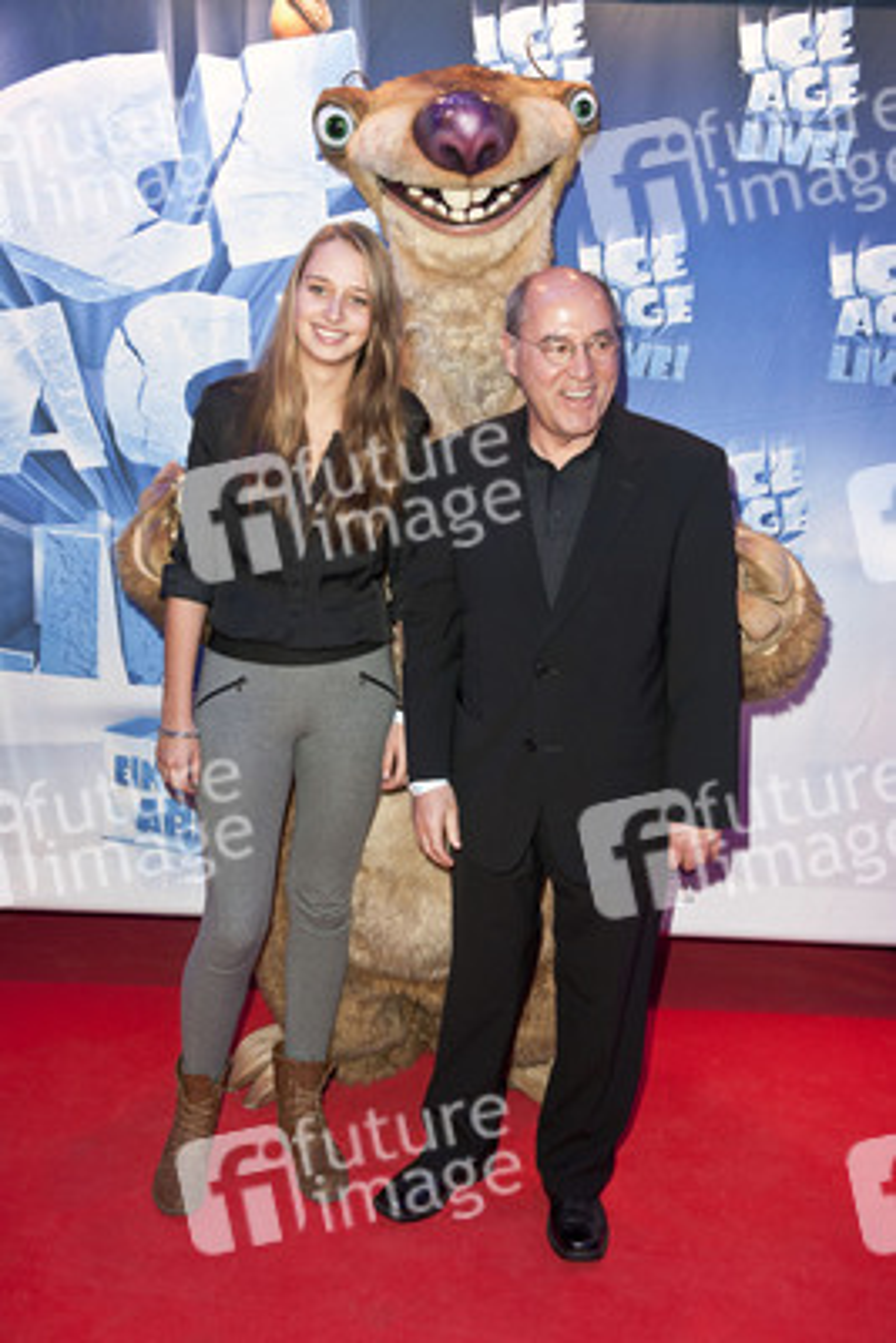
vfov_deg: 53.1
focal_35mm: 36
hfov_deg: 36.9
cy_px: 672
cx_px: 448
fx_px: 1343
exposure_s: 1/200
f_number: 5.6
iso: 800
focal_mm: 36
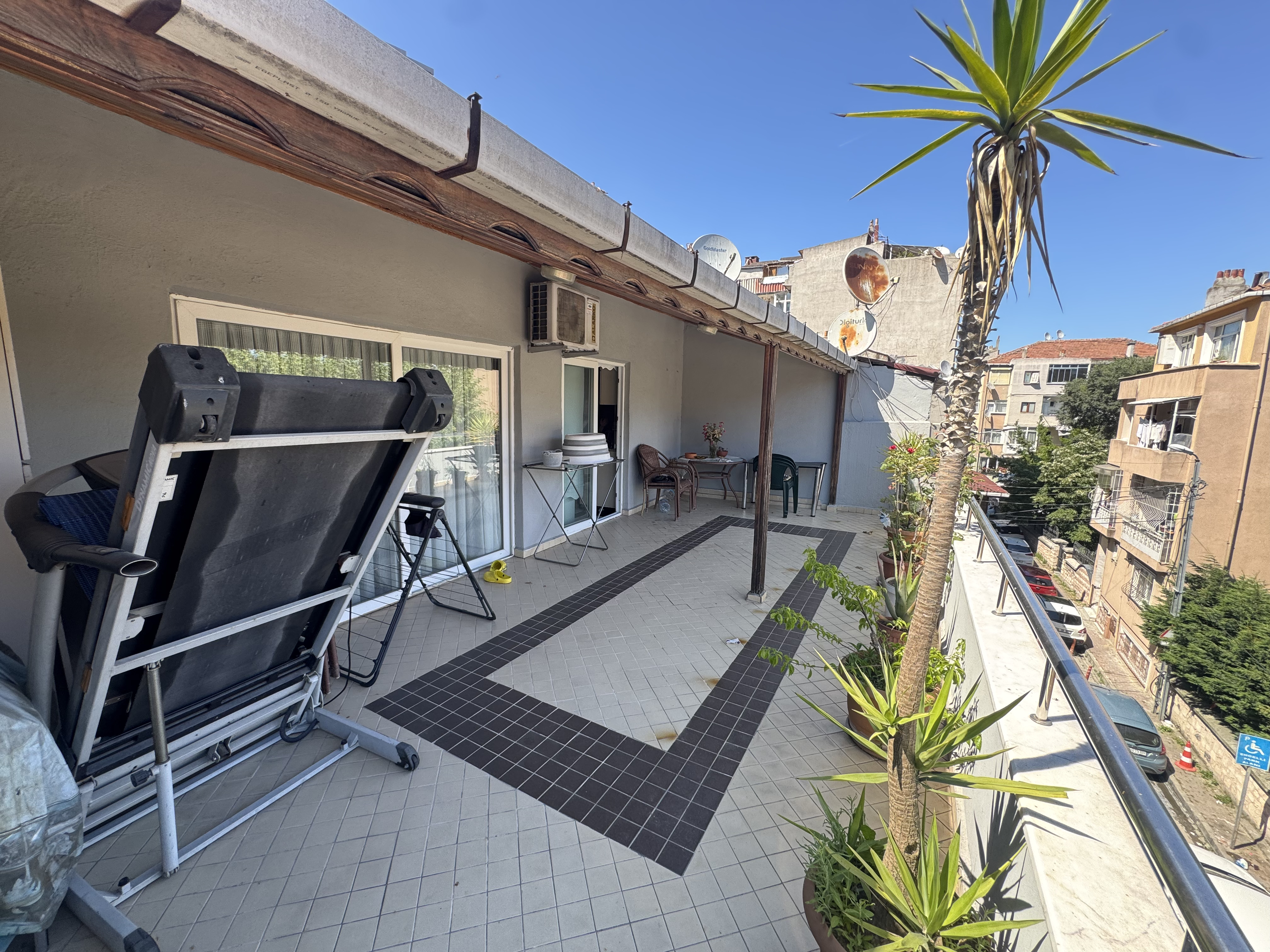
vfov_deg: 85.7
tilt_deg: -7.6
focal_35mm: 14
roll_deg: -0.9
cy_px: 476
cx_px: 635
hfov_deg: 102.1
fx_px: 514
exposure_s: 1/204
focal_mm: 2.22
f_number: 2.2
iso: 40
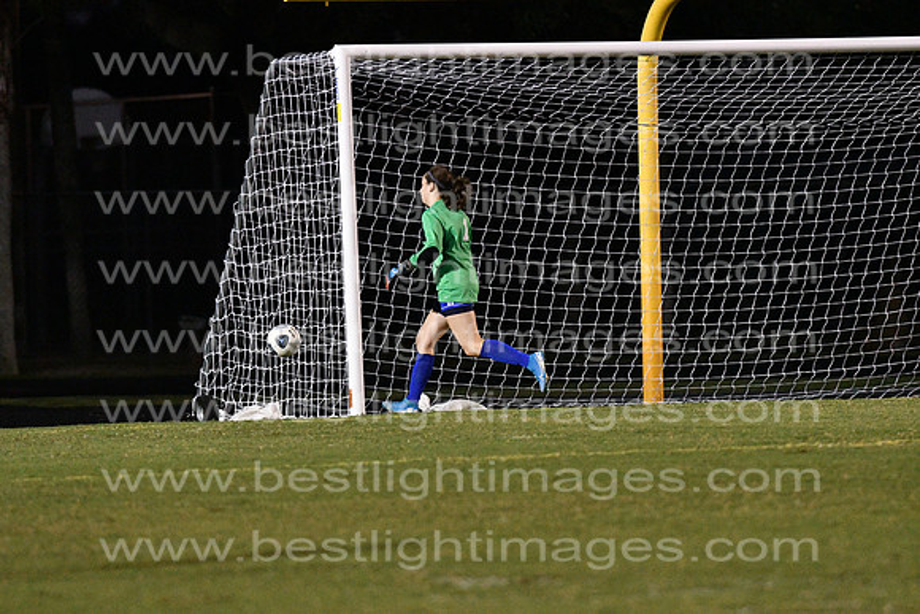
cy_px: 307
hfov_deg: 4.6
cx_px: 460
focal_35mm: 450
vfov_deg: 3.1
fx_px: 11502
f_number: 3.5
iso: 10000
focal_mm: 300
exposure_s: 1/640
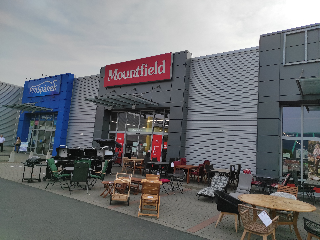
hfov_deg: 69.4
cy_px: 120
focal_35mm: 25
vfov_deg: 54.9
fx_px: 231
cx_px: 160
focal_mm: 5.43
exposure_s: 1/4263
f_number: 1.89
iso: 100
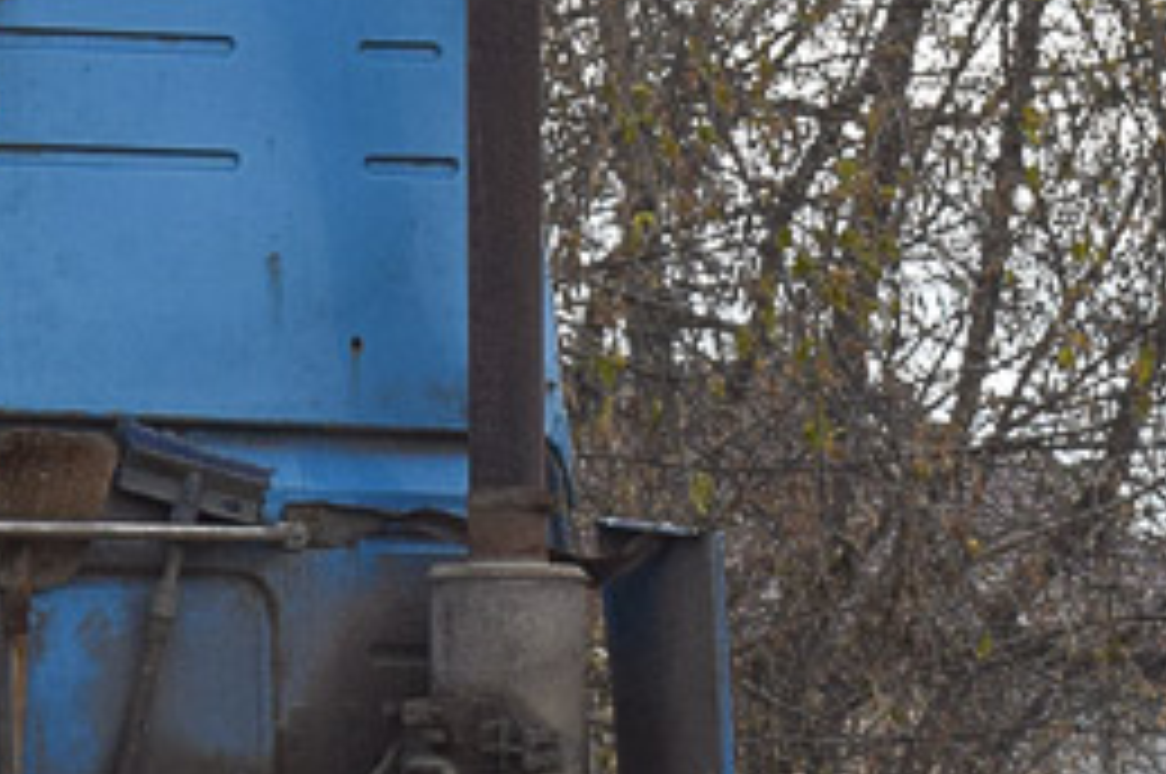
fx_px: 11710
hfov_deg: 5.6
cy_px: 756
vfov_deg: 3.8
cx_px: -572
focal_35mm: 362
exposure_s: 1/1000
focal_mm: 52
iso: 400
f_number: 7.1
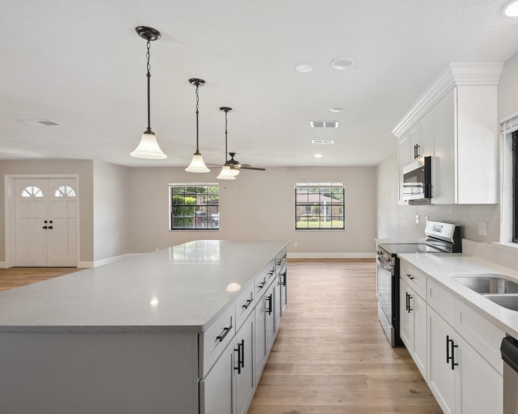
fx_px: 291
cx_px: 321
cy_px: 209
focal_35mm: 19
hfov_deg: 81.8
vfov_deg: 70.8
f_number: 9
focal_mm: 16
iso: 500
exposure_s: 1/50
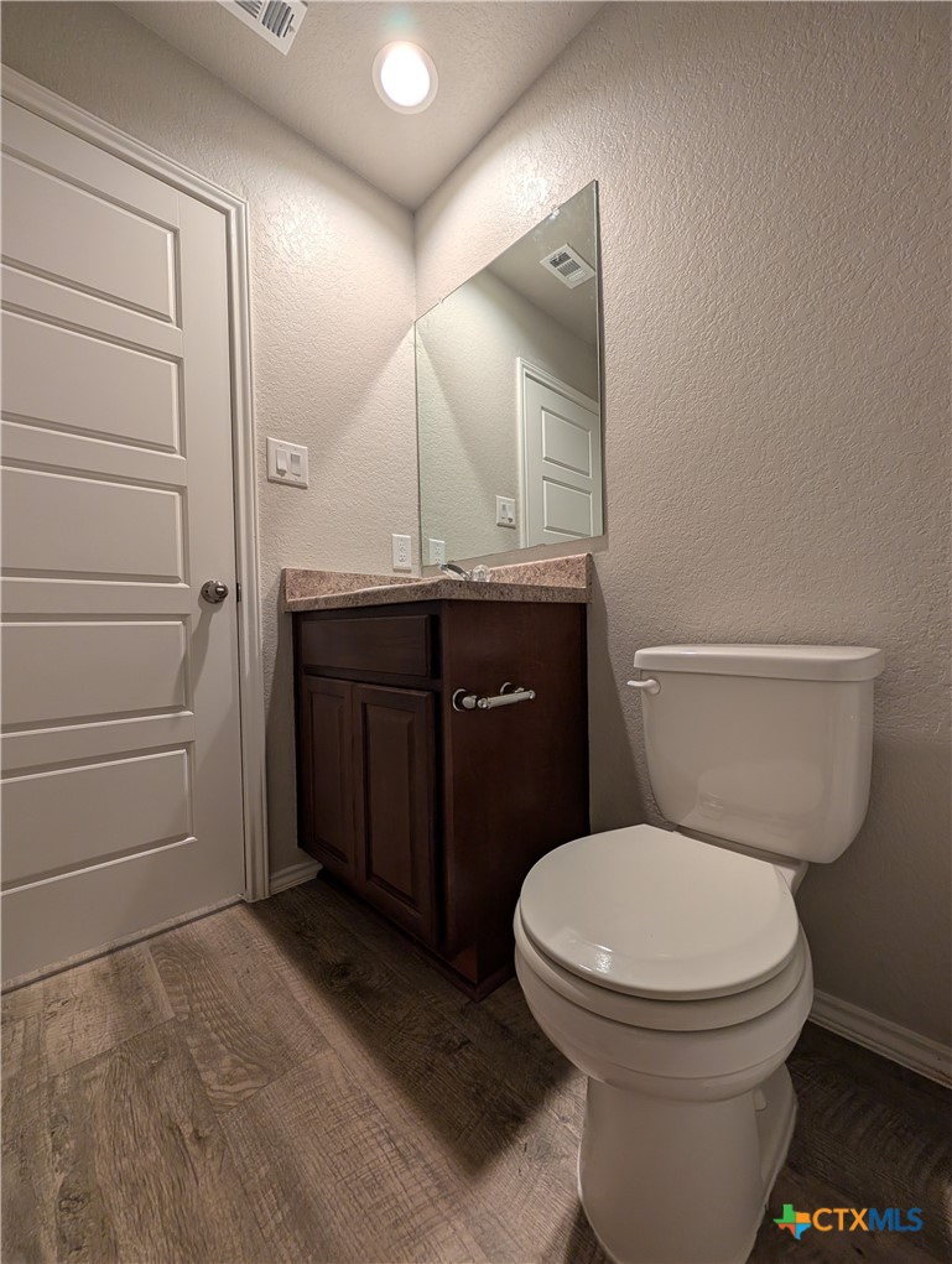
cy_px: 632
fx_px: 439
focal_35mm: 12
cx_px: 476
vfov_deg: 110.4
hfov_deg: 94.7
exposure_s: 1/60
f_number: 1.7
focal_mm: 2.02
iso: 73
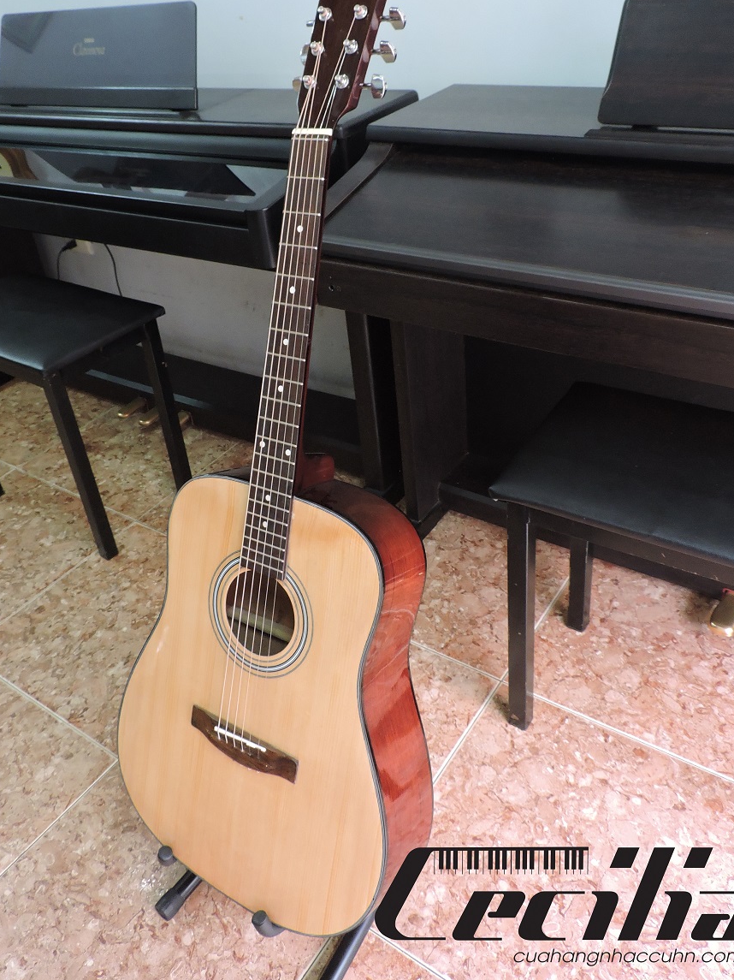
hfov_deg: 48.1
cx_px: 328
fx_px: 820
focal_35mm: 29
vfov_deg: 61.4
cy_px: 425
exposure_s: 1/10
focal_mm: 4.3
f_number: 3
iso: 400
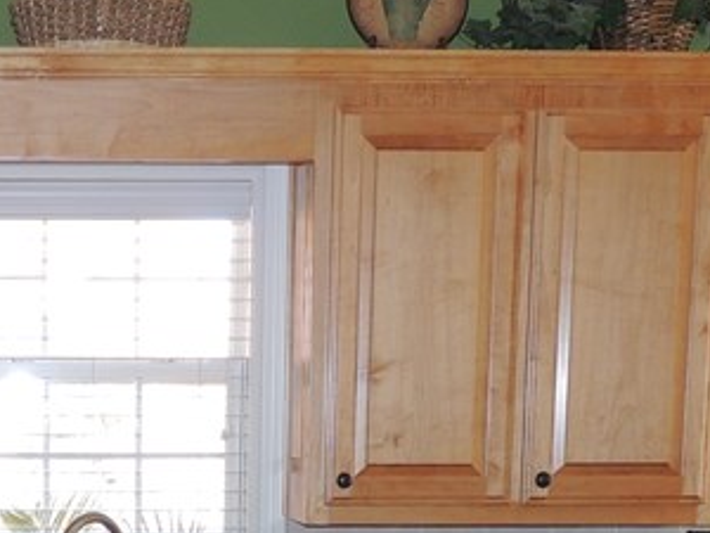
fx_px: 1682
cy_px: 704
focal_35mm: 82
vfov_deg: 16.9
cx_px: 54
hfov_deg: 23.1
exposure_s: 1/30
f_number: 3
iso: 200
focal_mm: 4.3
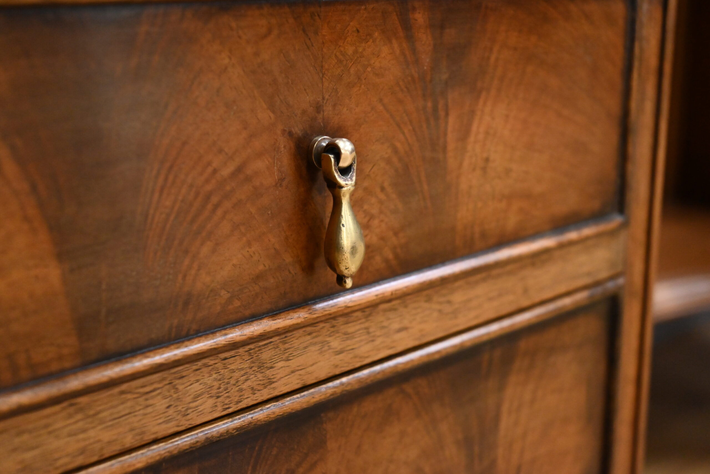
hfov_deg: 39.6
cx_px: 355
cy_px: 237
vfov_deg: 27.0
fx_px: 986
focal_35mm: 50
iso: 5000
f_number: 7.1
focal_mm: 50
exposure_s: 1/200
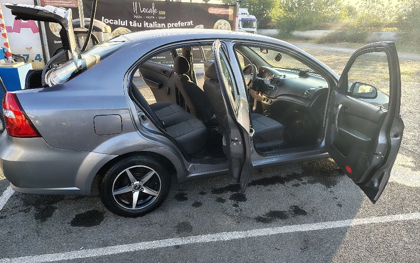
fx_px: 298
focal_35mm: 26
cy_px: 137
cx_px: 208
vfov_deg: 47.6
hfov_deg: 70.4
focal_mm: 5.56
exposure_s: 1/141
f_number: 1.8
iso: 99
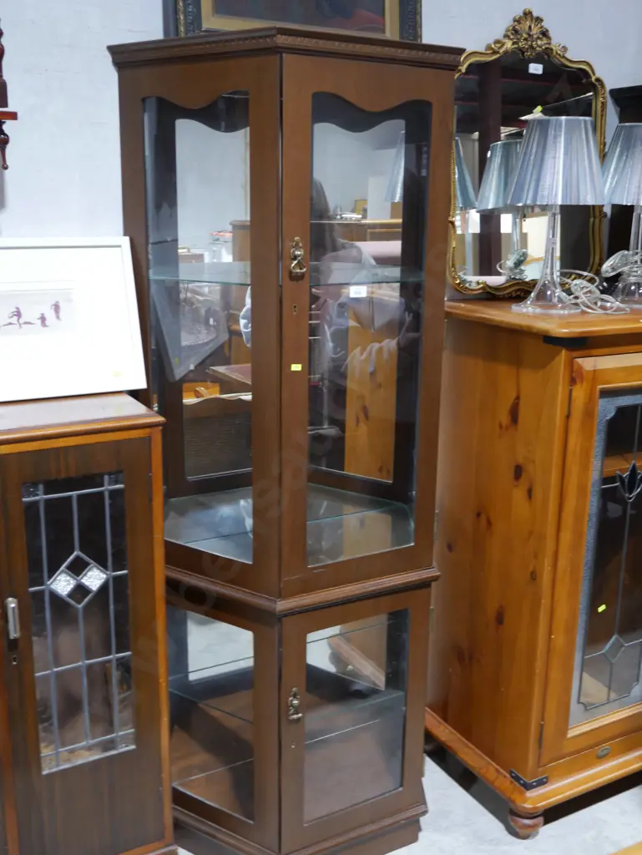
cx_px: 321
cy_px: 428
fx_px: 889
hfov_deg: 39.7
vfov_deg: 51.3
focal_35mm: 36
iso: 1000
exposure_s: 1/60
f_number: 4
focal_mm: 18
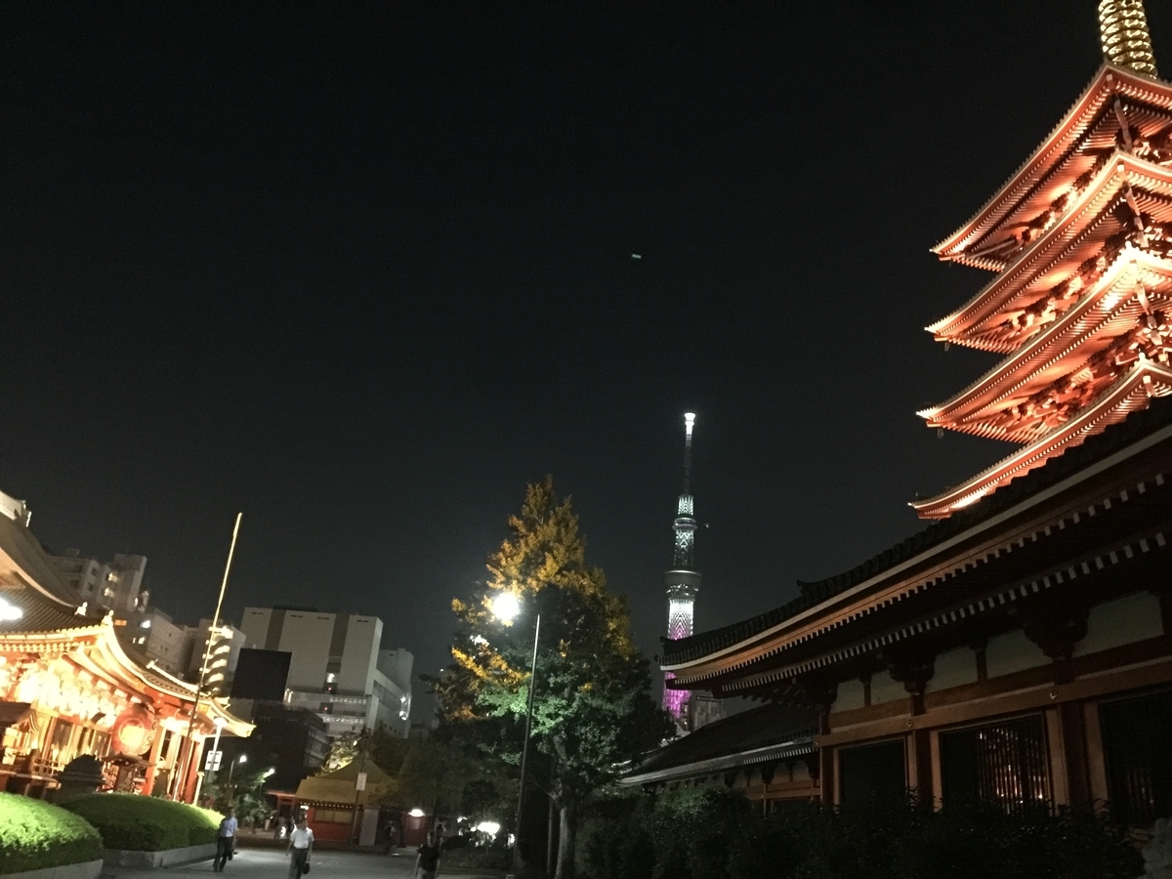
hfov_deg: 61.7
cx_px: 586
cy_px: 440
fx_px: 982
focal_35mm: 29
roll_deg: -7.4
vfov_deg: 48.2
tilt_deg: +22.6
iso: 400
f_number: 2.2
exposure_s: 1/4
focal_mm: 4.15
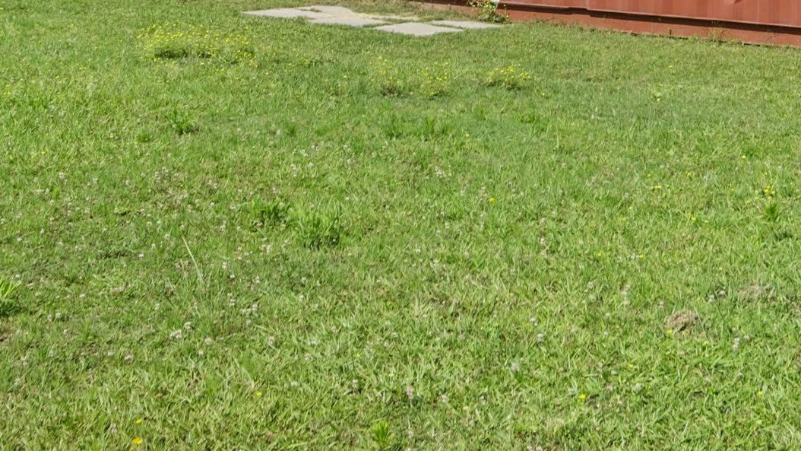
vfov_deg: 14.8
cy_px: -175
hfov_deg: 27.2
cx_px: 587
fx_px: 1636
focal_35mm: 77
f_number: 8
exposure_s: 1/100
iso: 200
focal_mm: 20.9
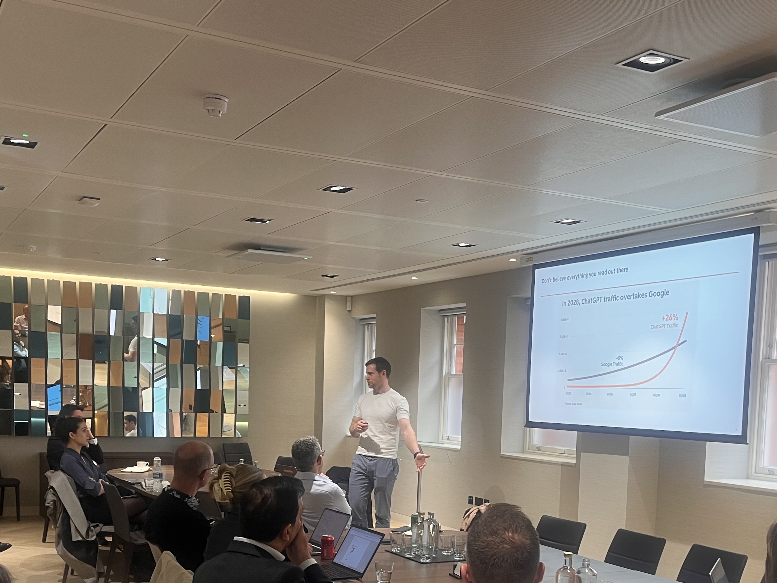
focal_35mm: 42
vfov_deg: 33.4
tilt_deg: -3.9
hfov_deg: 44.8
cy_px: 464
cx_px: 391
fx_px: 943
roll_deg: -2.0
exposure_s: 1/50
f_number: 1.6
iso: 64
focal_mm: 5.1
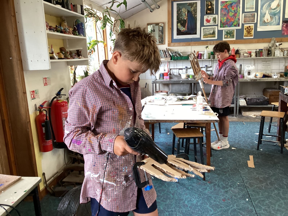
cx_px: 144
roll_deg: +2.5
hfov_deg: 58.4
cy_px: 108
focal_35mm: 31
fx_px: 258
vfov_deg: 45.4
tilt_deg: -9.0
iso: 160
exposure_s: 1/60
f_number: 2.4
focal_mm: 3.3
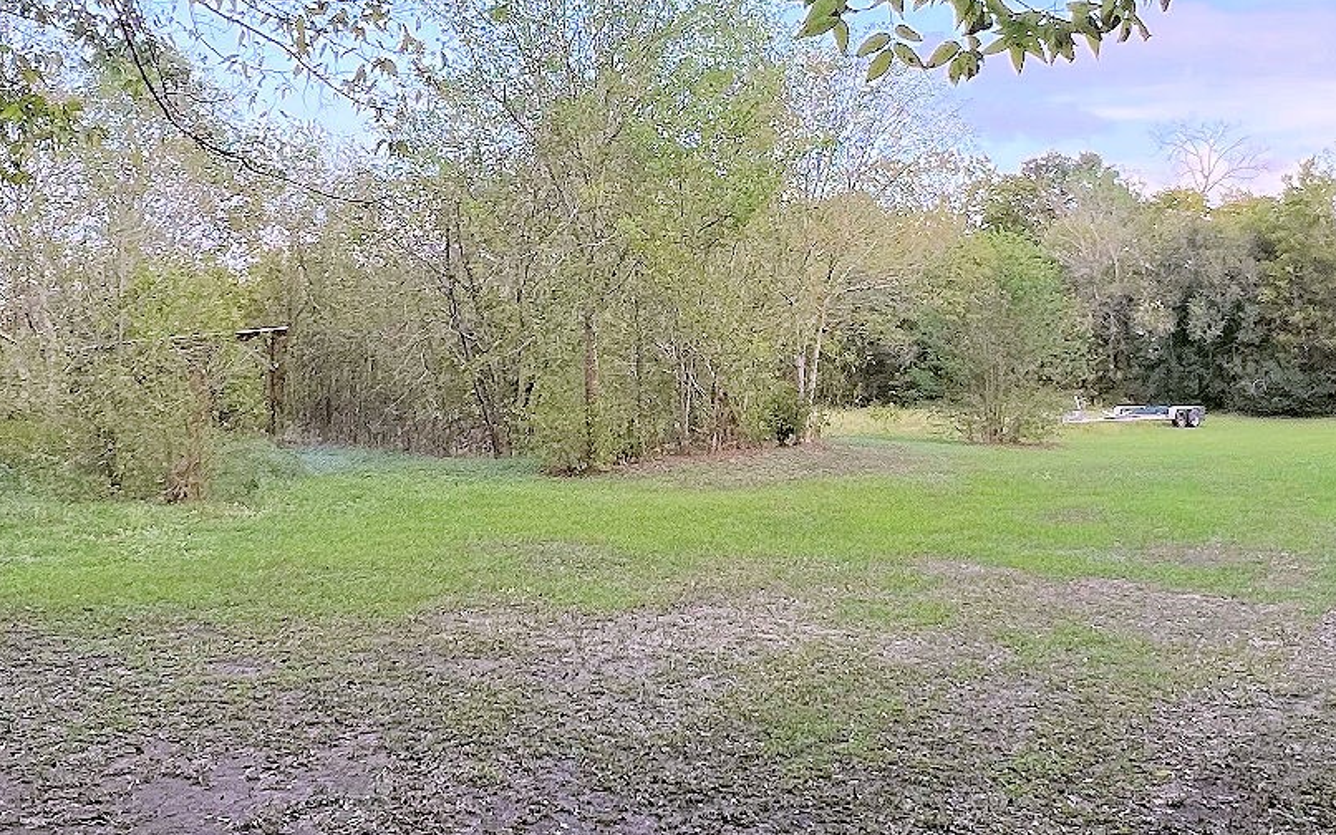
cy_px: 270
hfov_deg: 55.2
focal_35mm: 35
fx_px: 1275
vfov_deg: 35.9
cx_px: 605
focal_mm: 1.57
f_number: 1.8
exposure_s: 1/234
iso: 32
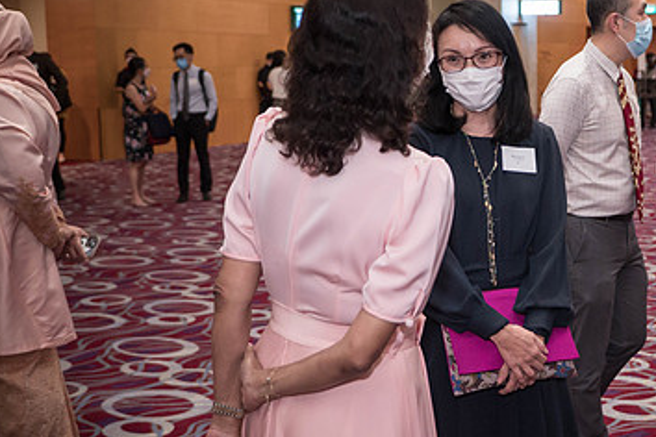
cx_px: 526
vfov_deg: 21.6
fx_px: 1148
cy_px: 203
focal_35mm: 63
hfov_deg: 31.1
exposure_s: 1/125
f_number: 1.7
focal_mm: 18
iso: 1600
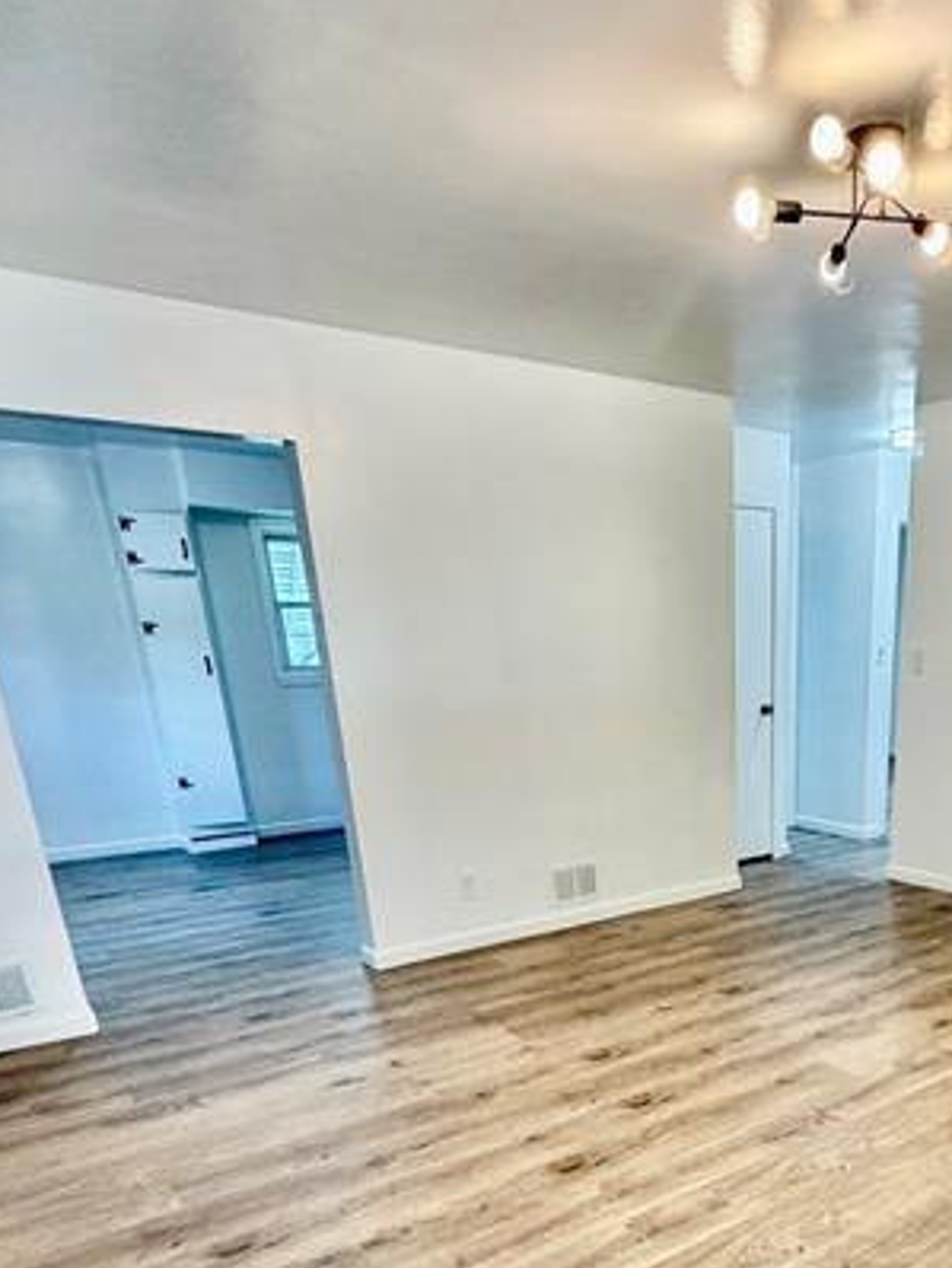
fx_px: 989
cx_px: 748
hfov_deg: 48.8
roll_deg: +0.3
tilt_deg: -22.1
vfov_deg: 59.3
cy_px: 1042
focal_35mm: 27
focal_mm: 2.22
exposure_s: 1/120
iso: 250
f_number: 2.2
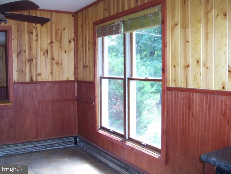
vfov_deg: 38.7
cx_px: 116
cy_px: 87
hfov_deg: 50.1
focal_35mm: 37
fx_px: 247
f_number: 2.8
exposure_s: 1/60
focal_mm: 5.6
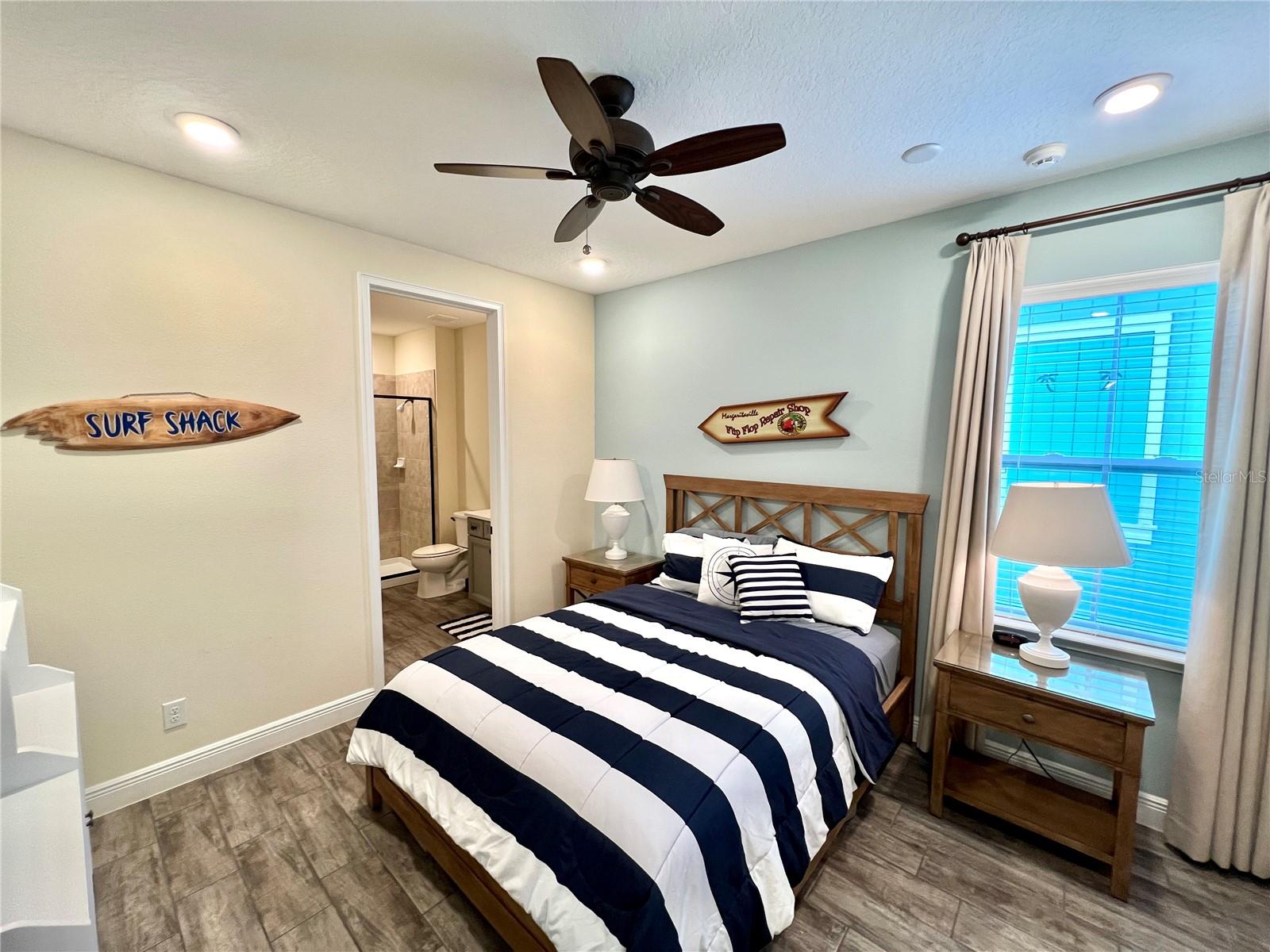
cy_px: 476
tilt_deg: -4.9
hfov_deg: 106.2
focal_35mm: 13
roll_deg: -0.3
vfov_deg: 89.9
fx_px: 477
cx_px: 635
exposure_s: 1/120
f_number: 1.8
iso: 250
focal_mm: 1.57
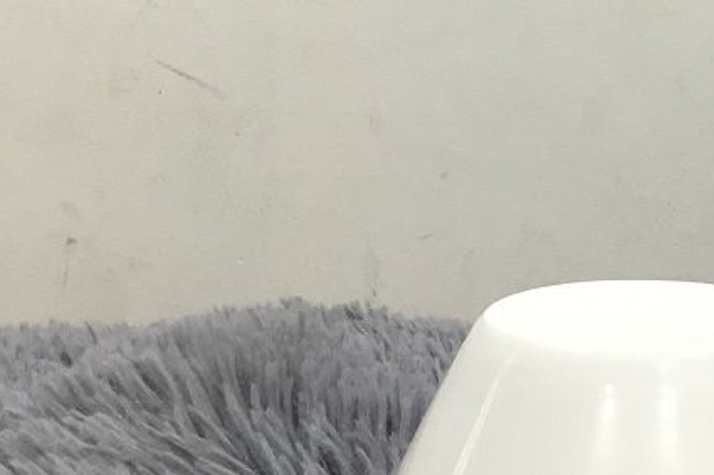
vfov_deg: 15.0
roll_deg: +1.0
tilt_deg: -11.3
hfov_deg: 21.7
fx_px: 1804
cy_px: 255
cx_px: 682
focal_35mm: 91
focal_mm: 3.3
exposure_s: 1/33
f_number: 2.4
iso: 80
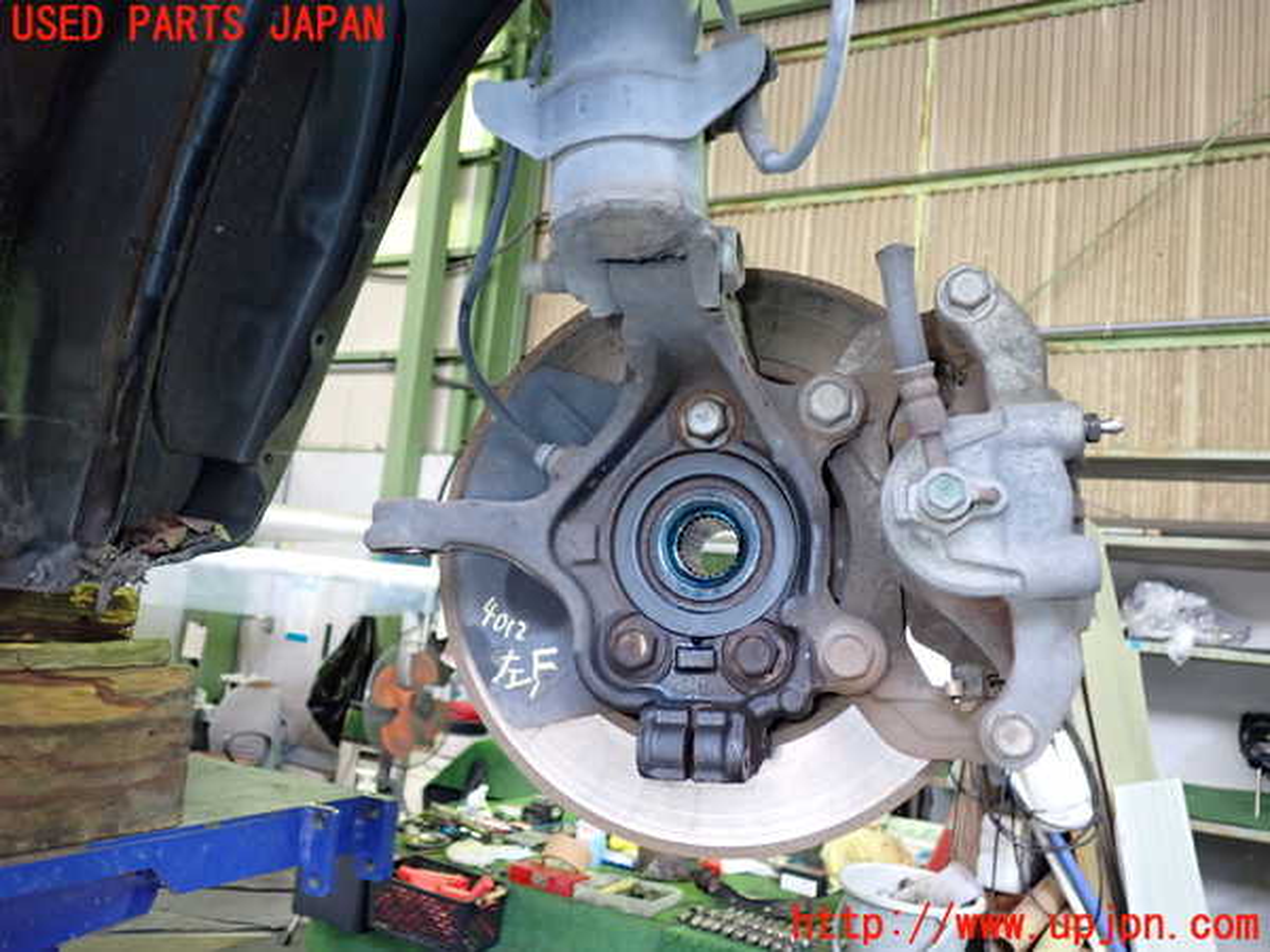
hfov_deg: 60.0
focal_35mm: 30
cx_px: 635
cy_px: 476
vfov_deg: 46.8
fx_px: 1101
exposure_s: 1/30
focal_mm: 5.4
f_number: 2.3
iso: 400
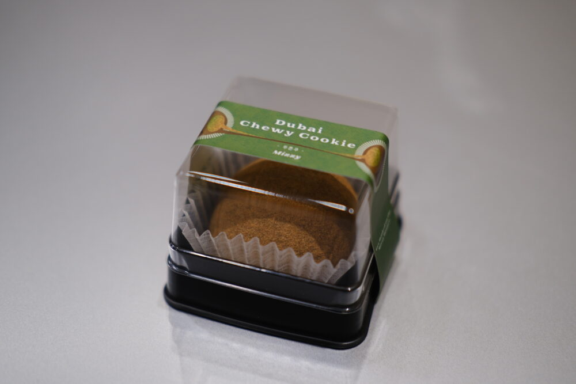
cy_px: 192
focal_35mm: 53
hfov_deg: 37.5
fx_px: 848
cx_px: 288
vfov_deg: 25.5
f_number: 2
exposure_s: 1/125
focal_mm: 35
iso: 250
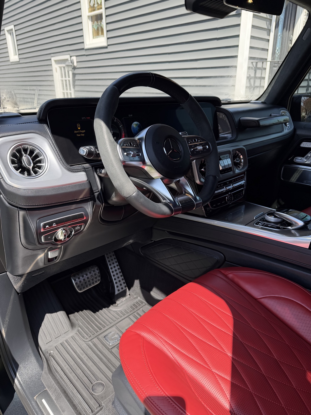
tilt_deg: -24.6
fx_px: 287
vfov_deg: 71.6
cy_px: 208
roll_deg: +0.8
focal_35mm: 24
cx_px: 156
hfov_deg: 56.8
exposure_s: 1/888
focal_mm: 6.76
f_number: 1.78
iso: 80
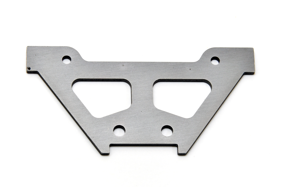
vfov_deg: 4.6
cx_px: 141
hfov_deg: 6.9
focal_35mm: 300
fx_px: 2347
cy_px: 94
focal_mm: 200
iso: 400
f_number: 22
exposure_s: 1/60
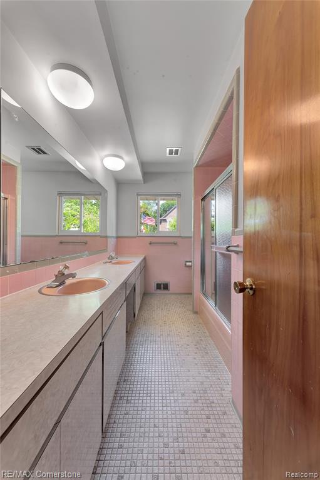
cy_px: 240
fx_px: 187
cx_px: 160
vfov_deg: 104.3
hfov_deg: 81.1
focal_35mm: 14
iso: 140
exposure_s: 1/10
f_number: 9
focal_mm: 14
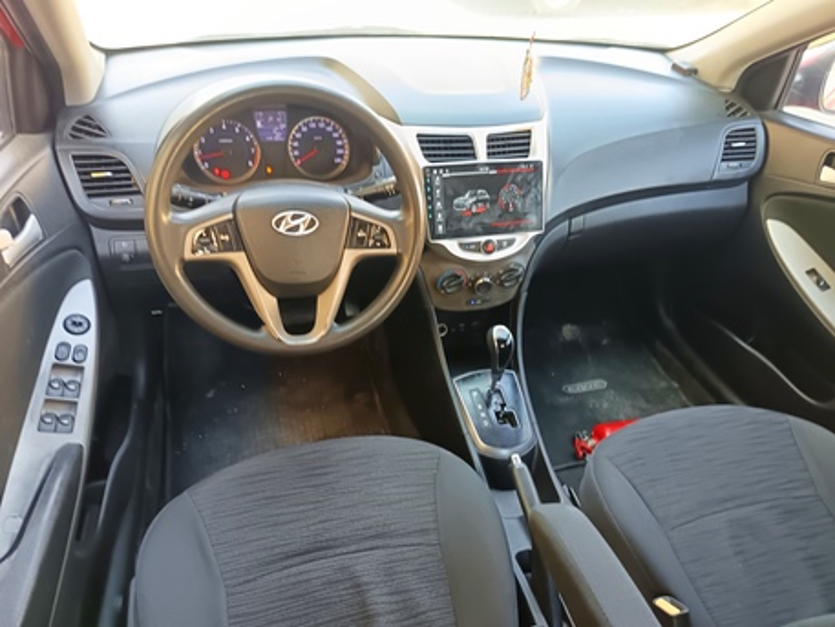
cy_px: 314
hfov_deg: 71.6
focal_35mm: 24
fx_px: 579
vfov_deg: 56.8
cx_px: 418
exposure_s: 1/33.3
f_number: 1.75
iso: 823
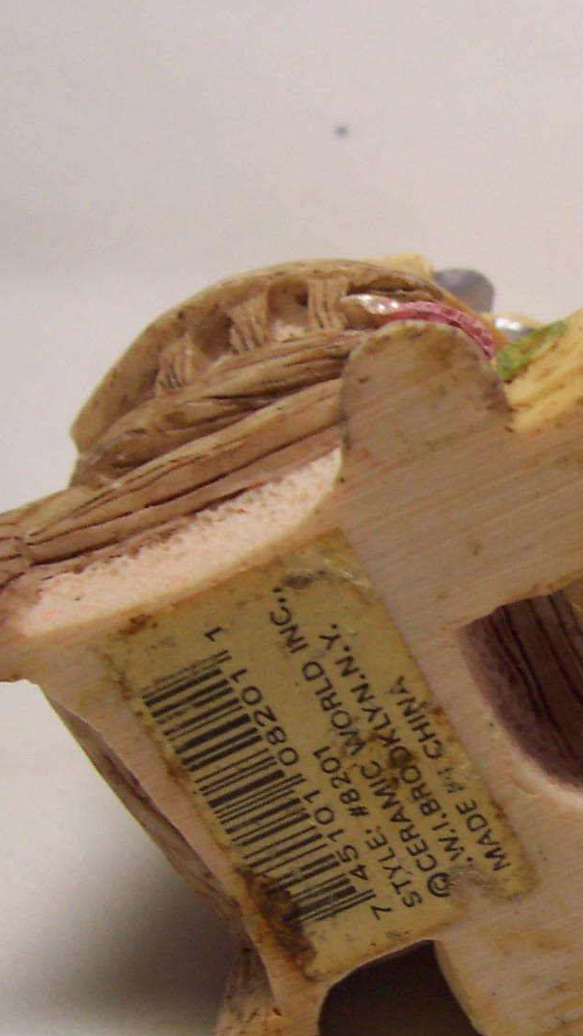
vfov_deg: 34.3
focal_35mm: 61
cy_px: 561
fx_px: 1675
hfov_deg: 18.5
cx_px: 728
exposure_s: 1/60
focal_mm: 5.6
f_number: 2.8
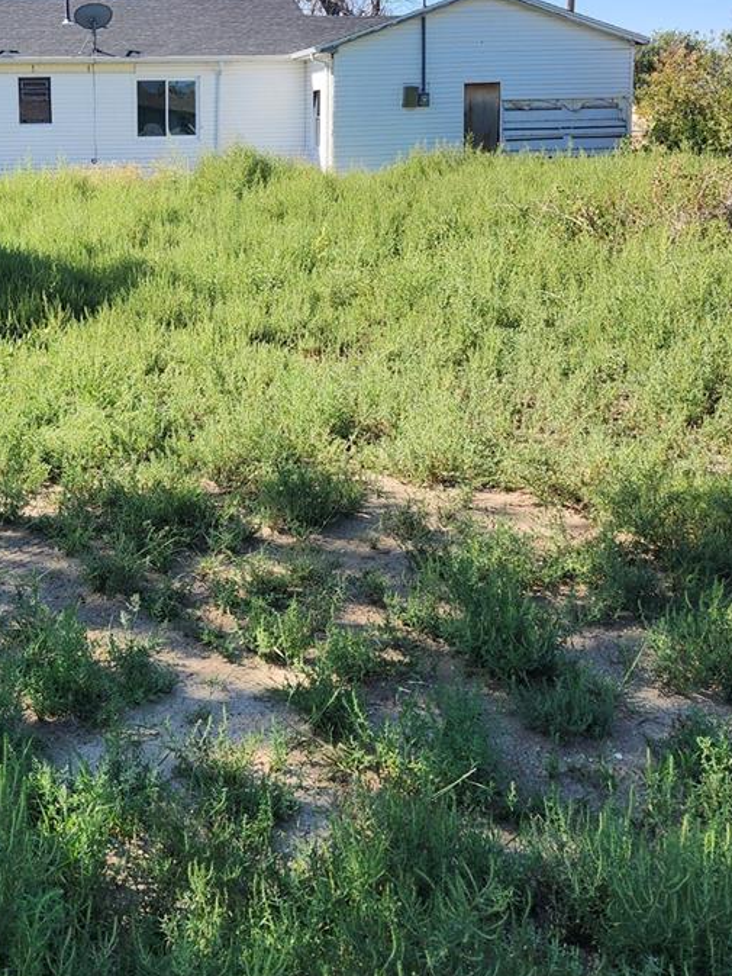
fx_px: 1156
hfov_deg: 33.9
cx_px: 128
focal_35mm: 41
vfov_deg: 44.9
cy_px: 307
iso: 25
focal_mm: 5.54
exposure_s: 1/765
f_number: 1.8
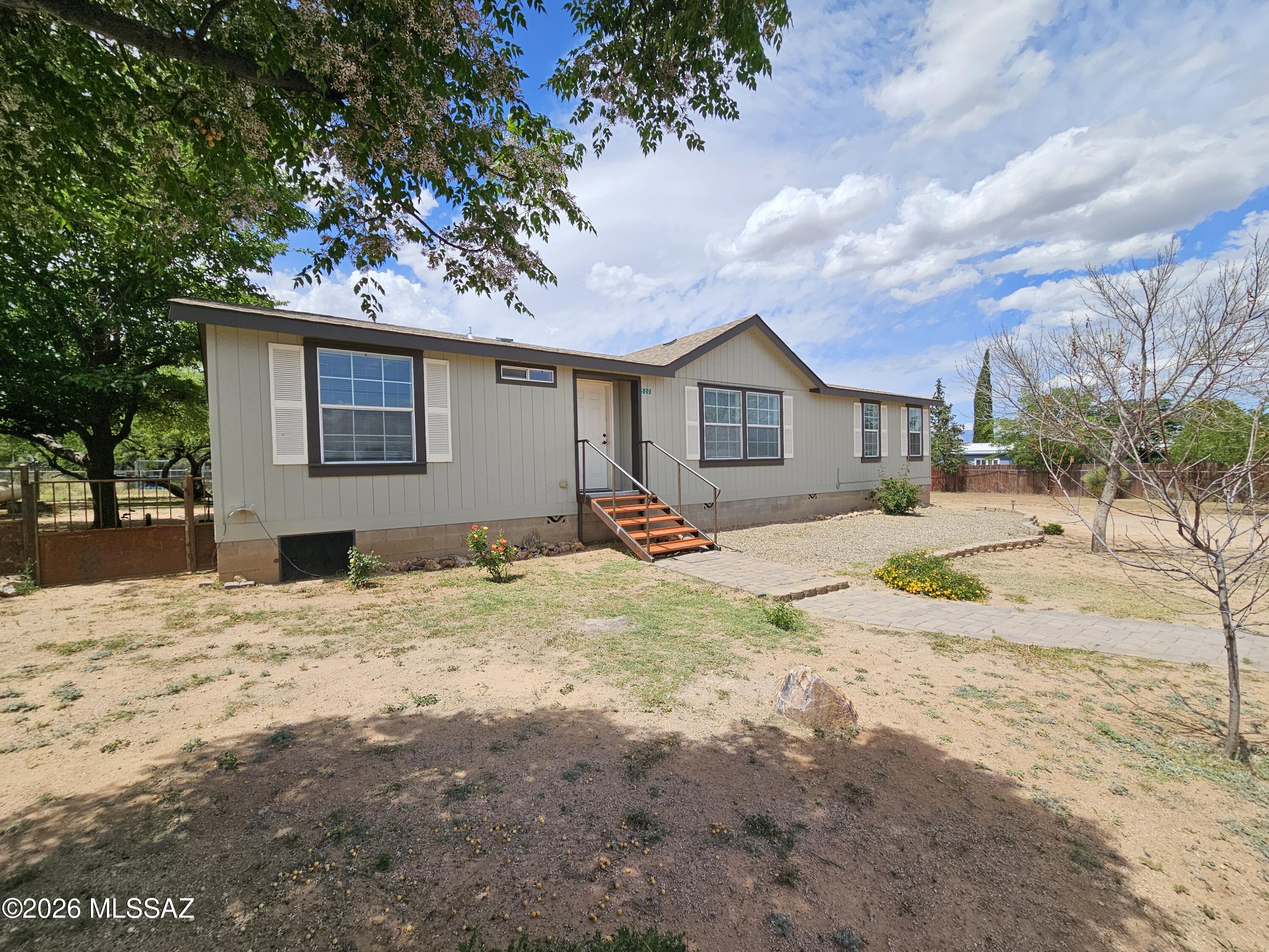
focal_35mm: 13
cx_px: 634
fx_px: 477
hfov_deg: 106.2
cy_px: 476
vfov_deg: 89.9
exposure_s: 1/2993
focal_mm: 2.2
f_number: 2.2
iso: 50
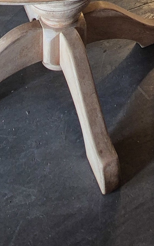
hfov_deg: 20.6
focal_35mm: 61
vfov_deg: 19.6
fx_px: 410
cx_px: 157
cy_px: -239
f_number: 2.2
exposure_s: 1/50
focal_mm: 2.2
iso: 200
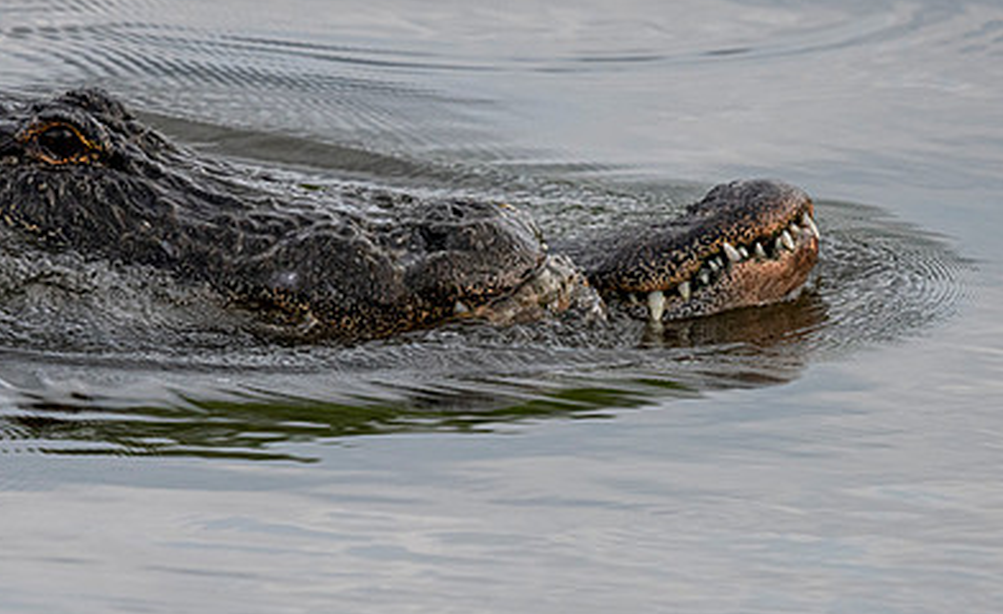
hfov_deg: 2.6
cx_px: 592
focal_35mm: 822
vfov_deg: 1.6
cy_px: 428
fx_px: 22342
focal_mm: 420
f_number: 8
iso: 1100
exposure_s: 1/2500
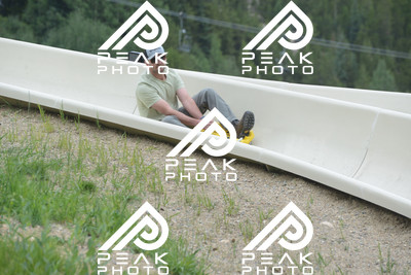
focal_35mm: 195
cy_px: 138
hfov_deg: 10.5
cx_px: 206
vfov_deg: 7.0
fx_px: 2227
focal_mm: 195
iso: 500
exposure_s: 1/640
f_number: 6.3
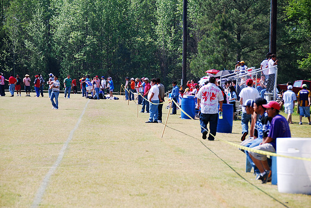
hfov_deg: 14.4
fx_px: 1232
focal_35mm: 142
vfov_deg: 9.7
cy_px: 104
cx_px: 156
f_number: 5.3
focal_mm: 95
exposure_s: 1/500
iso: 200
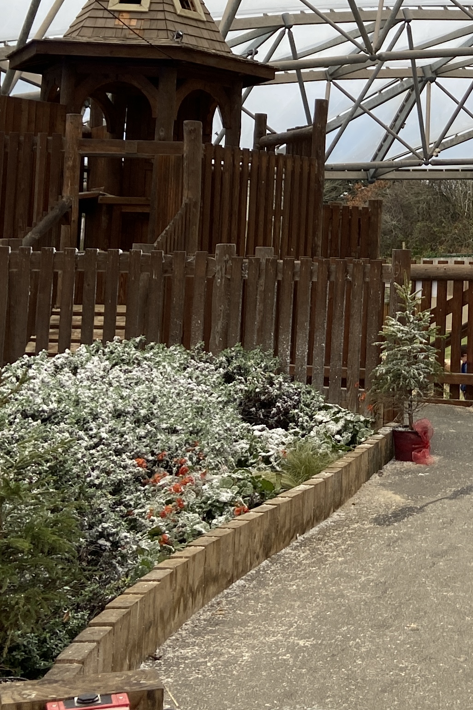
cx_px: 569
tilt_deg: +4.3
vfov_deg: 28.1
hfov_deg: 18.2
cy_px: 184
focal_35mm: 71
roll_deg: -2.2
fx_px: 1399
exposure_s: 1/360
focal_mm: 4.25
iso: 32
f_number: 1.8
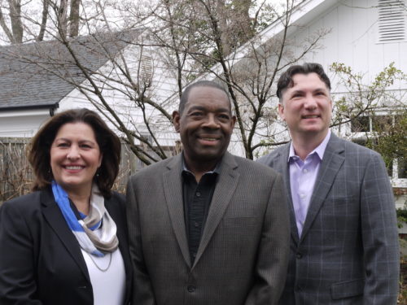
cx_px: 204
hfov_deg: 34.3
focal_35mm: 56
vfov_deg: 26.1
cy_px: 152
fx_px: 658
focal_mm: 28
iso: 200
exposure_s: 1/30
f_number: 20
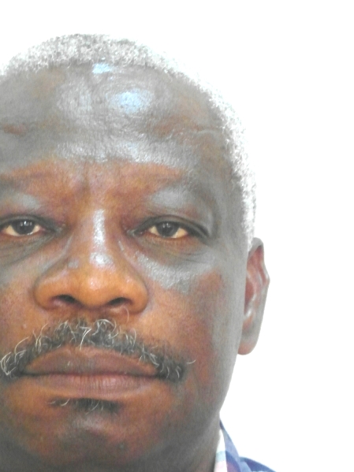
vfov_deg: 12.4
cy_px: 294
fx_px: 2169
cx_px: 95
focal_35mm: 159
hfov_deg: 9.3
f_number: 3.9
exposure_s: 1/15
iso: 800
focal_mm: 16.5
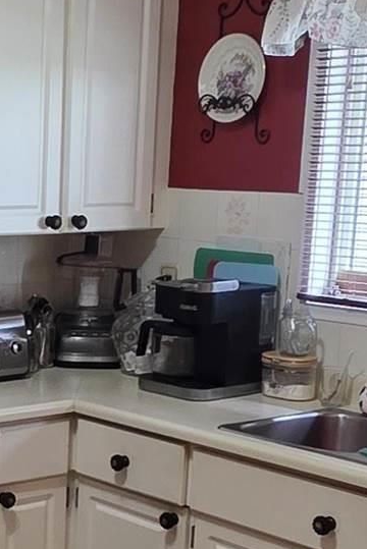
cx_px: -67
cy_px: 446
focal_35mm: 77
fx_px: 1176
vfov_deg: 25.8
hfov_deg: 17.0
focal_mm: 2.2
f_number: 1.9
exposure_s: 1/60
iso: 200
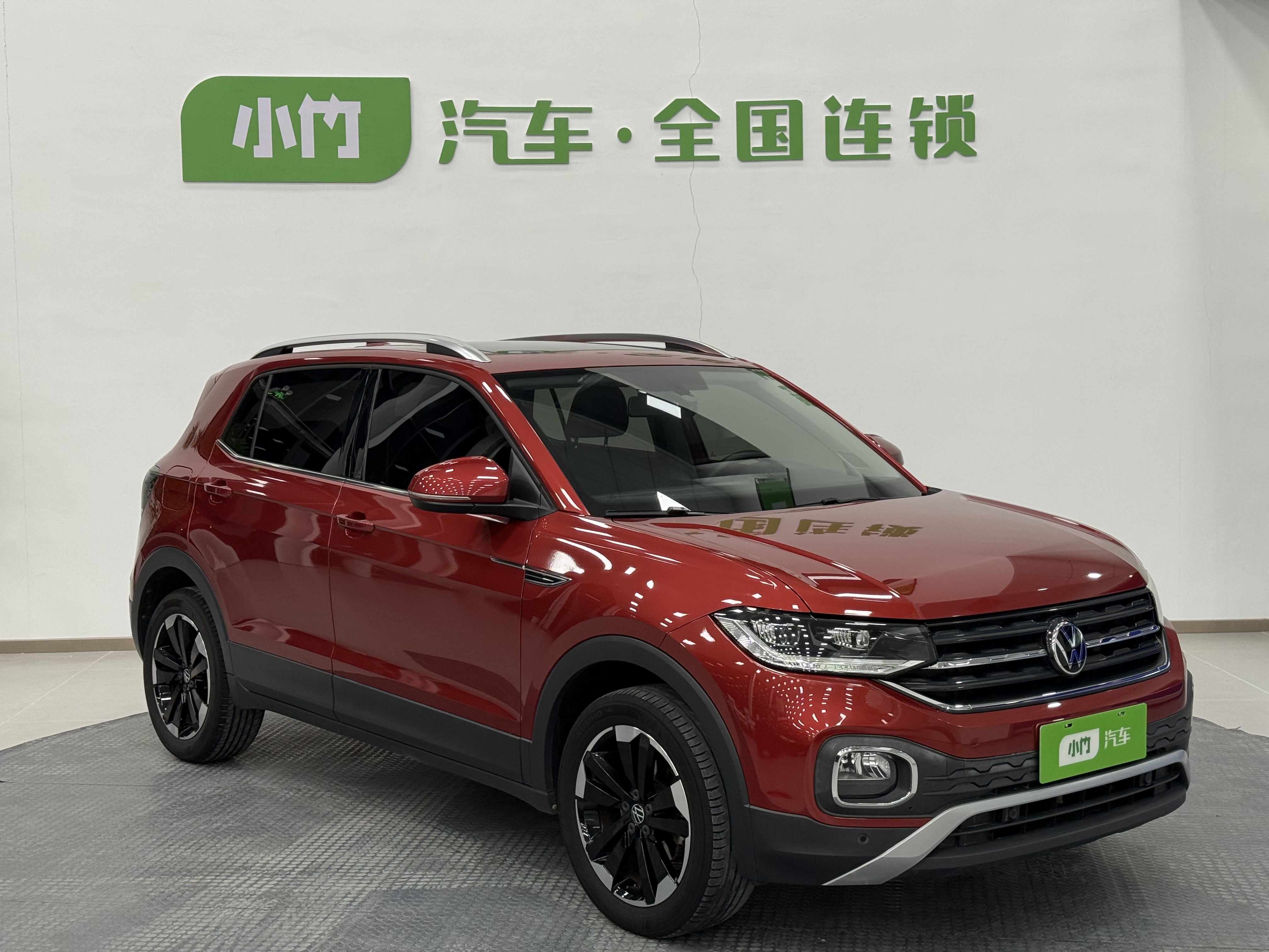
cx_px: 634
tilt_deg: -4.4
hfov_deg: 39.7
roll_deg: +0.8
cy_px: 476
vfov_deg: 30.3
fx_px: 1760
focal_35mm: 48
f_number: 1.78
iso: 80
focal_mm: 6.76
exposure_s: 1/50
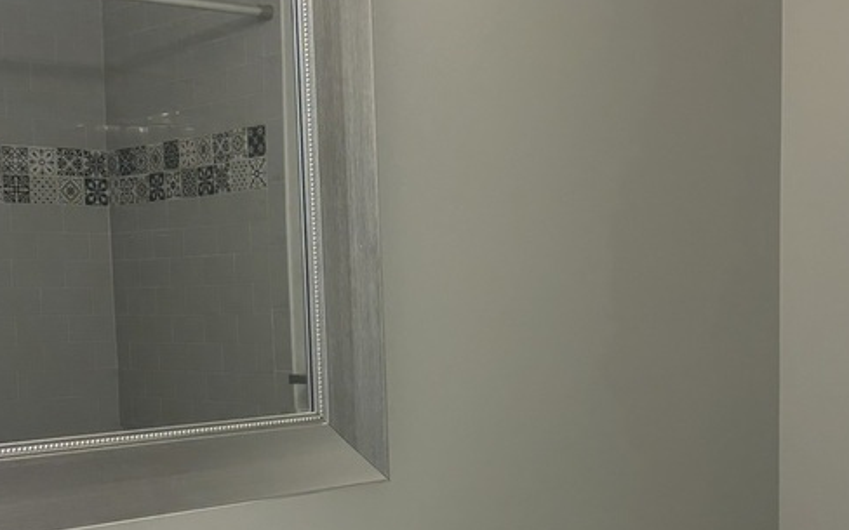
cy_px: 377
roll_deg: +0.6
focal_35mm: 61
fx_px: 1411
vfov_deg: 21.2
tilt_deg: -3.9
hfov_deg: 33.4
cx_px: 485
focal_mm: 5.96
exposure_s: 1/120
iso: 125
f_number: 1.6
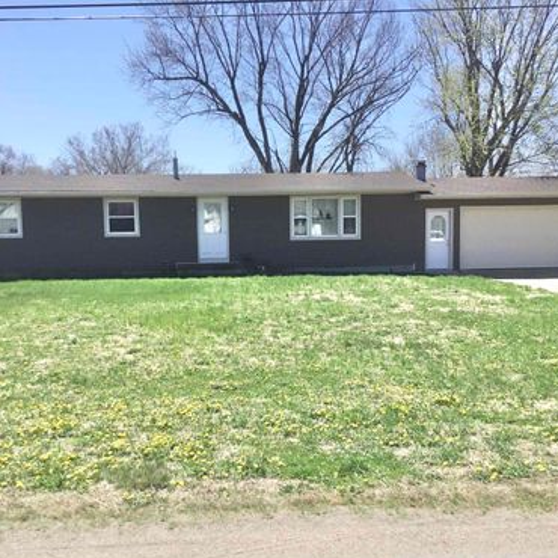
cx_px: 255
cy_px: 281
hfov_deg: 44.9
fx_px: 675
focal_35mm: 37
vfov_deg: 44.9
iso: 25
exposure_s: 1/1381
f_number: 2.4
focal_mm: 3.3
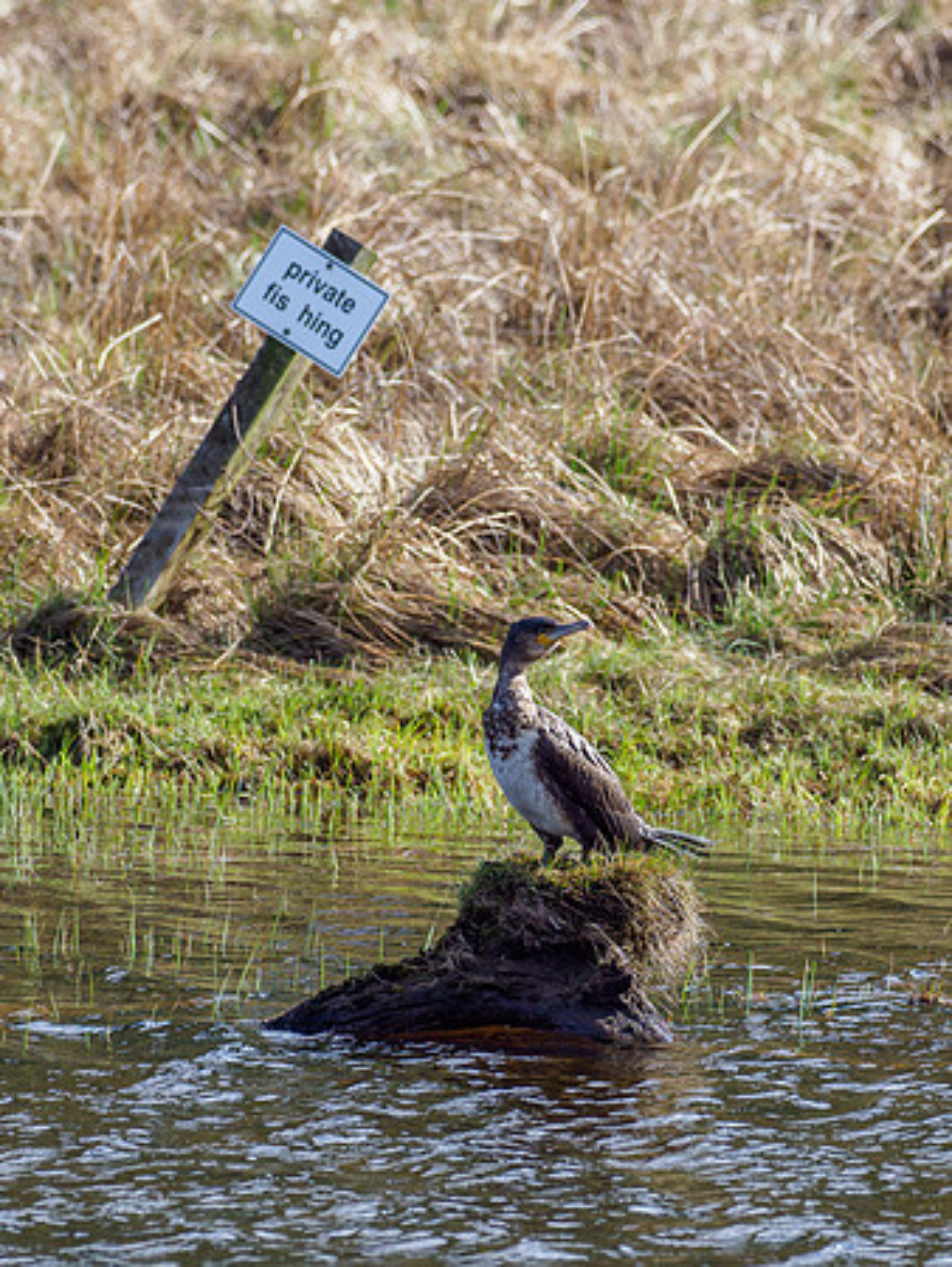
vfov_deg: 2.2
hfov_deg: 1.7
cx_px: 586
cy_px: 700
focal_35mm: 886
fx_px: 32440
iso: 320
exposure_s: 1/800
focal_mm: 300
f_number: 4.5
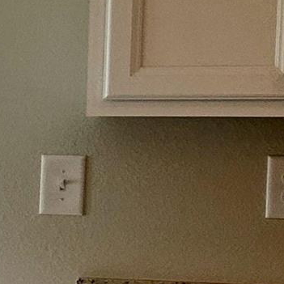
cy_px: 224
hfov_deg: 6.7
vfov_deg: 8.7
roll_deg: +0.8
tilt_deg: -4.4
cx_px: -876
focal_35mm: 201
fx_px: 1866
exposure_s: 1/257
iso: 40
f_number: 1.5
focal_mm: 5.7
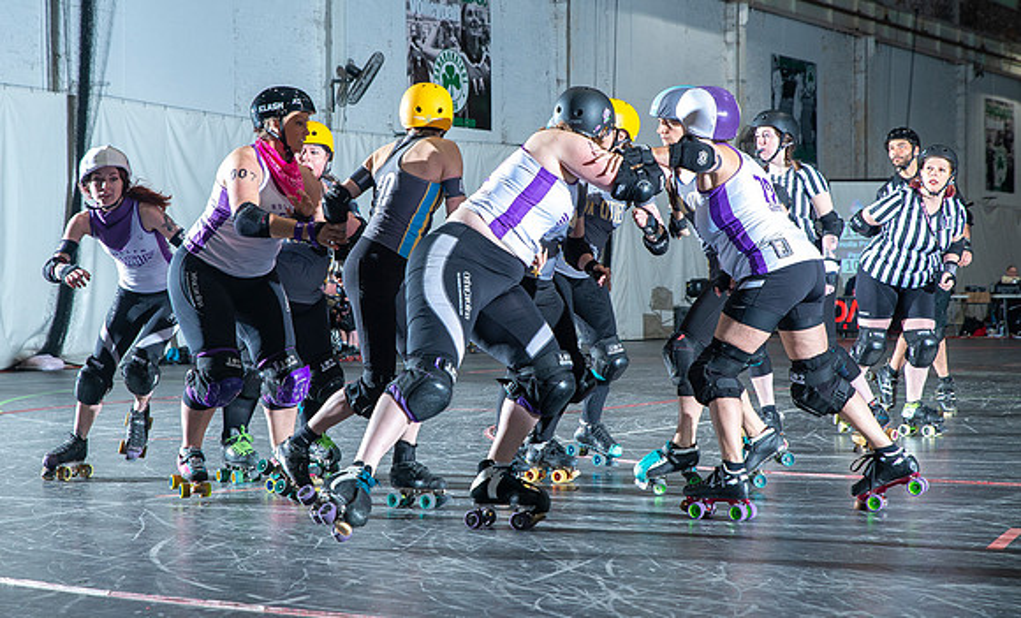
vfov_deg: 16.7
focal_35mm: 76
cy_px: 279
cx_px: 479
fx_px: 2109
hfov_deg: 27.2
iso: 800
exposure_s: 1/160
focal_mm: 70
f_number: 7.1
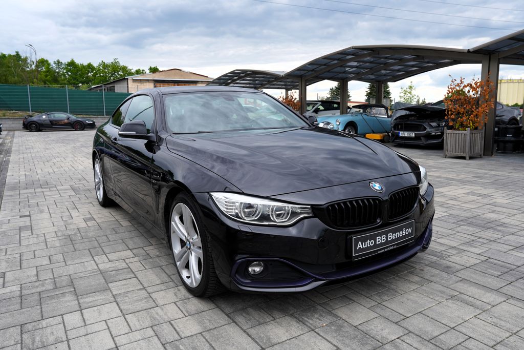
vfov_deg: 49.6
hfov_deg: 69.4
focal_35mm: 26
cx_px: 262
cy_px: 175
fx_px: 378
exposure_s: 1/160
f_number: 6.3
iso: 100
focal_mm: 26
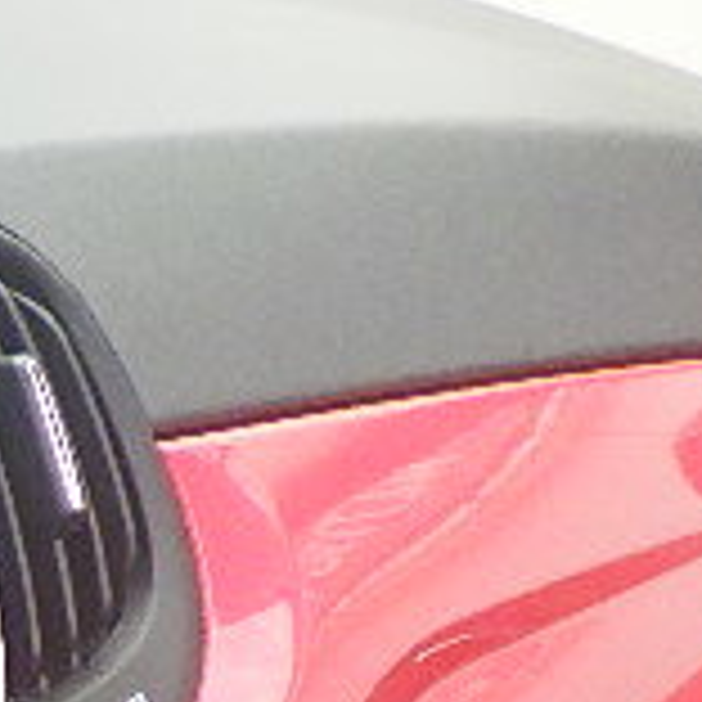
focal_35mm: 246
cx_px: -1318
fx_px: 5644
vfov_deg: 6.6
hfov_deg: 6.5
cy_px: 1904
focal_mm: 6.1
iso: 250
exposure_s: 1/125
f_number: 3.8
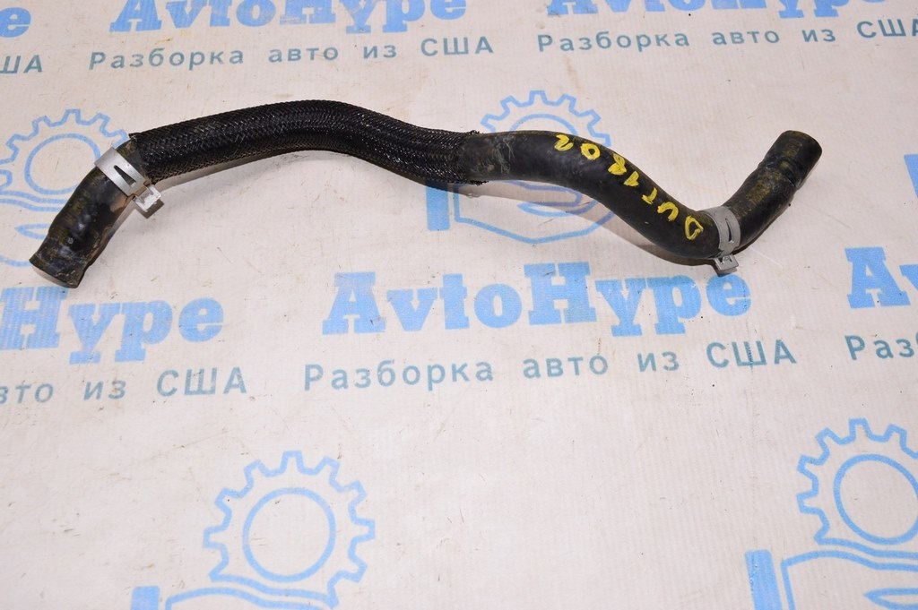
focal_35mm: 33
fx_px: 841
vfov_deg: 39.9
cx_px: 459
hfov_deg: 57.3
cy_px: 305
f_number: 8
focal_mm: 22
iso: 1600
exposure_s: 1/125
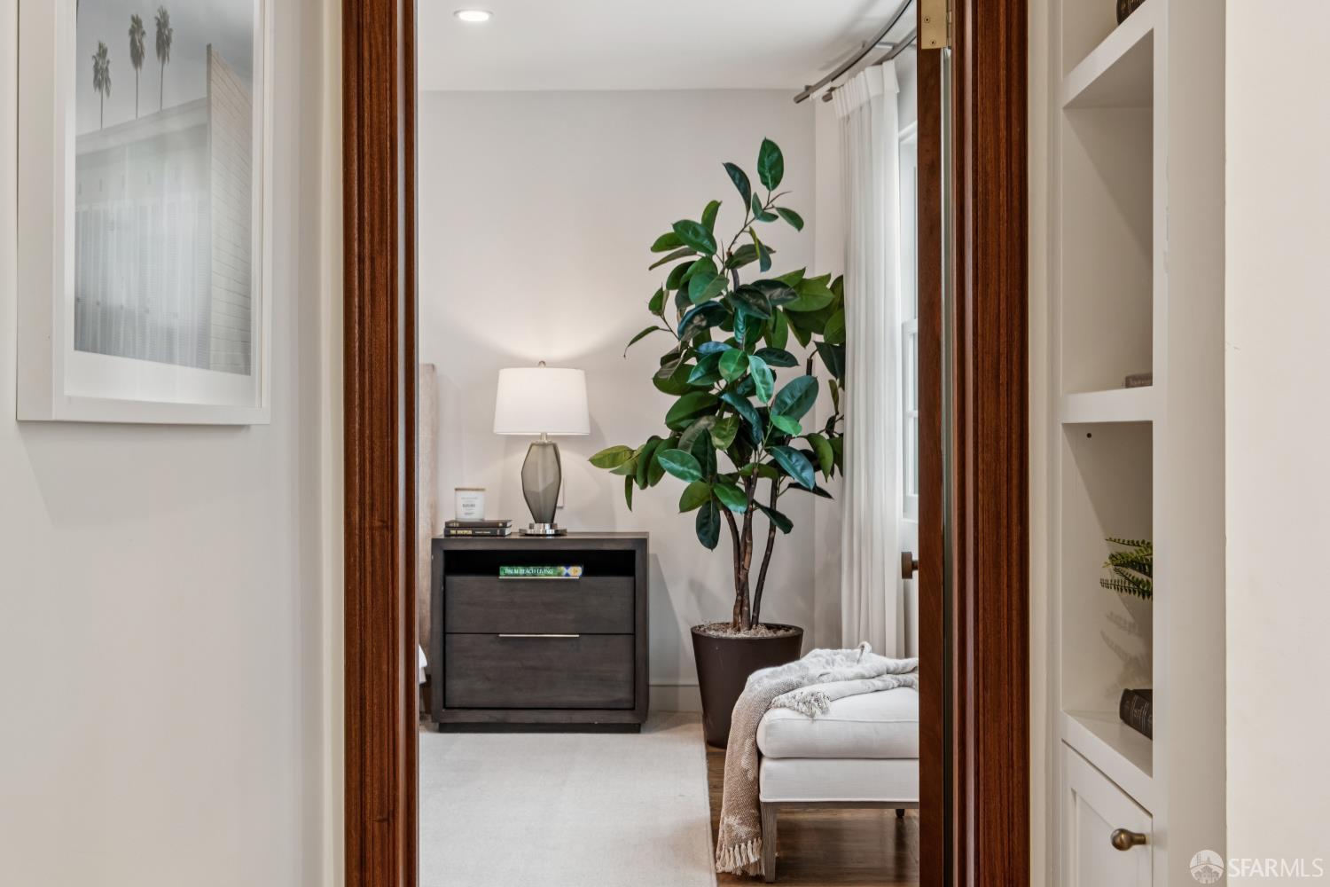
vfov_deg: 33.4
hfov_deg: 48.5
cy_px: 444
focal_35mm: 40
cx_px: 665
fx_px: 1478
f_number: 16
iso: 640
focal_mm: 40
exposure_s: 1/8
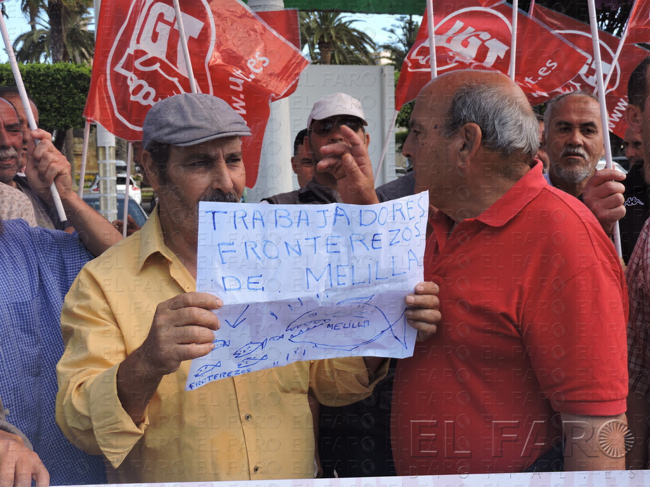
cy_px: 244
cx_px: 325
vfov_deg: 29.1
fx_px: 939
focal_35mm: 50
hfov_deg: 38.2
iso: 100
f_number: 3.6
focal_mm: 8.9
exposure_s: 1/250
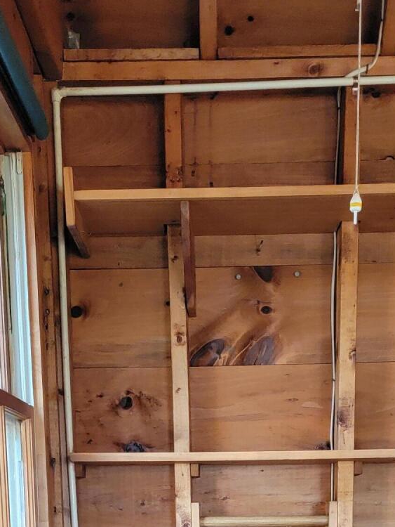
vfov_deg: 26.3
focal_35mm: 64
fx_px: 973
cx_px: 201
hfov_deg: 22.9
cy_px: 663
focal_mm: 6.7
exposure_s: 1/40
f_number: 1.8
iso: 320
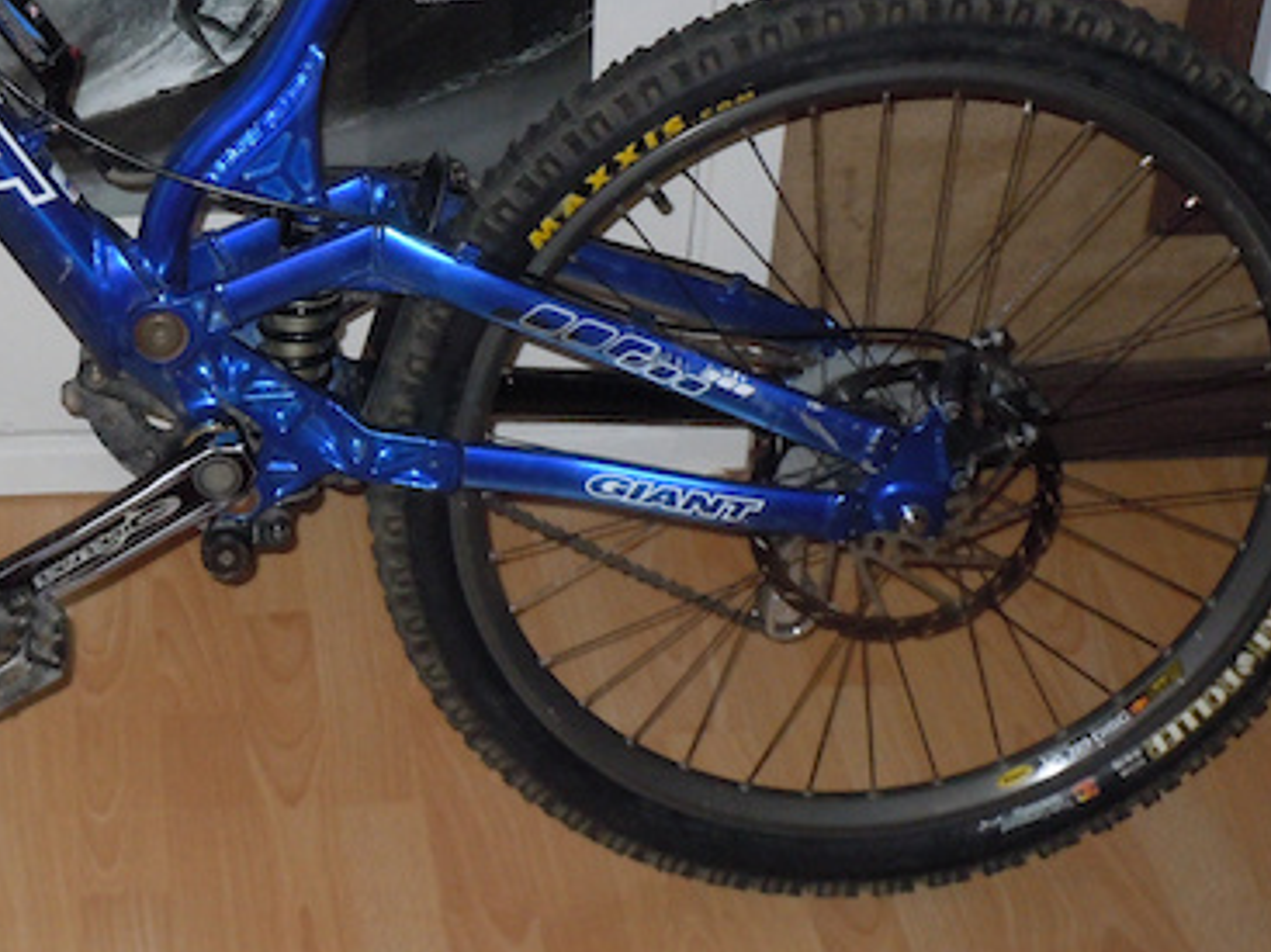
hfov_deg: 22.3
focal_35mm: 85
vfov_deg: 17.3
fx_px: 3120
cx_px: 42
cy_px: 277
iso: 400
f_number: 4.3
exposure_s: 1/30
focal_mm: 6.9
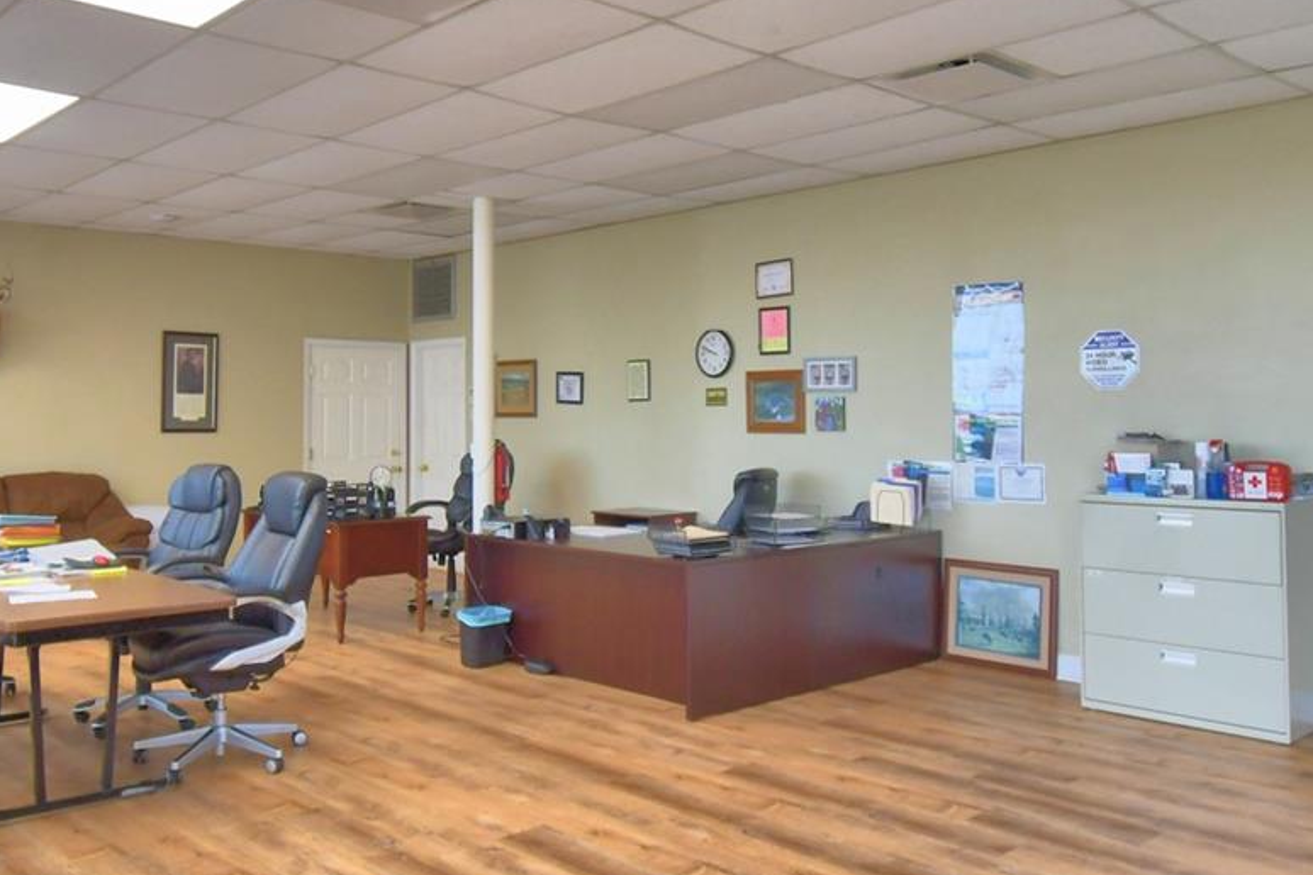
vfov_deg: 42.3
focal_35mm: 31
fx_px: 1131
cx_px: 611
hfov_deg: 60.2
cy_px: 393
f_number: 4.5
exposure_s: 1/60
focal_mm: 10
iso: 400
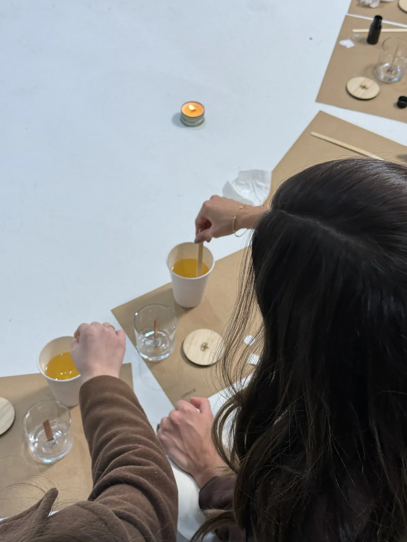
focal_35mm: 48
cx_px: 204
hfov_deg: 30.3
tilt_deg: -51.7
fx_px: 752
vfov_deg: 39.7
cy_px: 271
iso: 80
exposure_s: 1/60
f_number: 1.78
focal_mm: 6.76
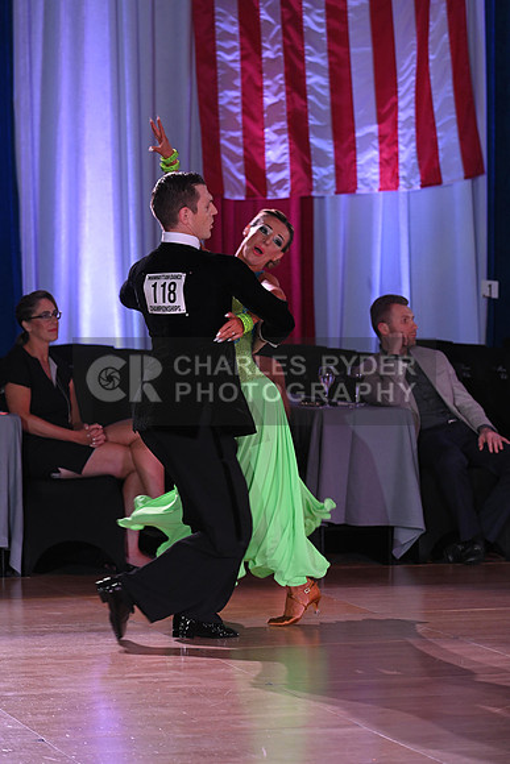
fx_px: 3504
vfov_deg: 12.4
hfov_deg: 8.3
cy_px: 382
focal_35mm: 165
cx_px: 255
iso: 1600
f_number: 5.6
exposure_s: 1/200
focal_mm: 165
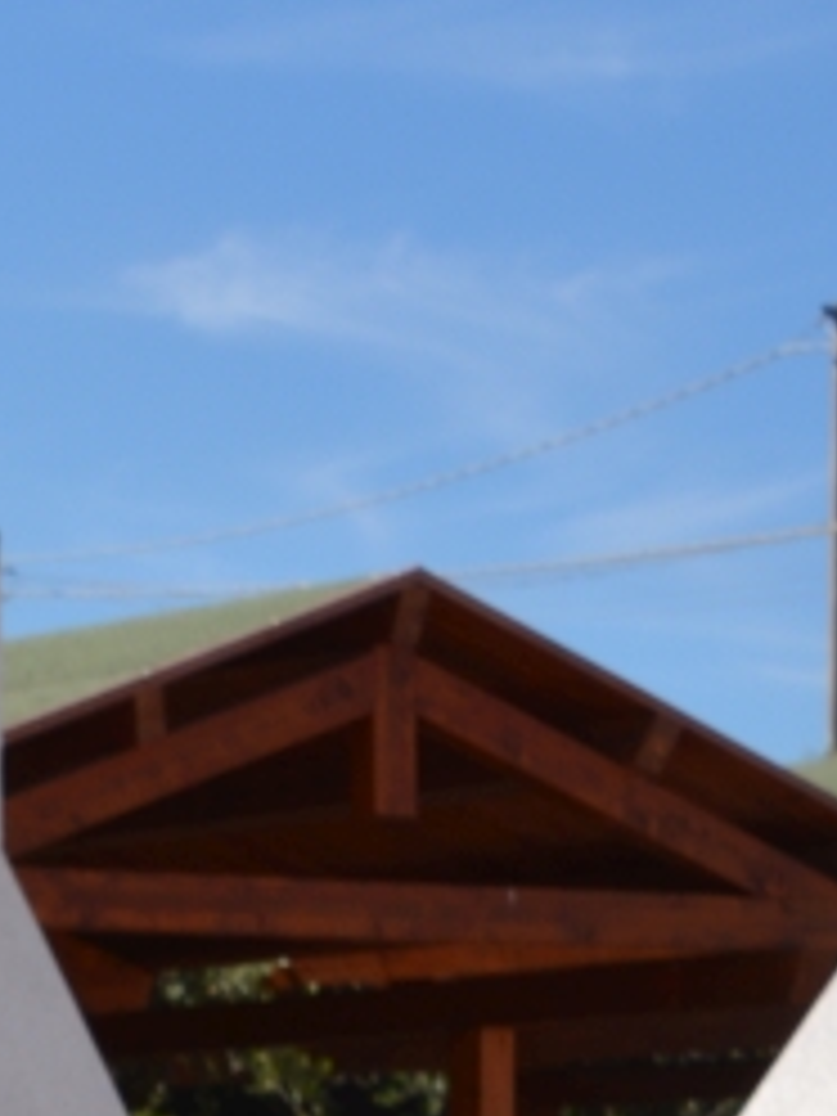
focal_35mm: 174
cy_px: 1264
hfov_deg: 8.0
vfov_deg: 11.2
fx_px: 5620
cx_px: -999
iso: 100
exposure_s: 1/200
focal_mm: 25
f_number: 11
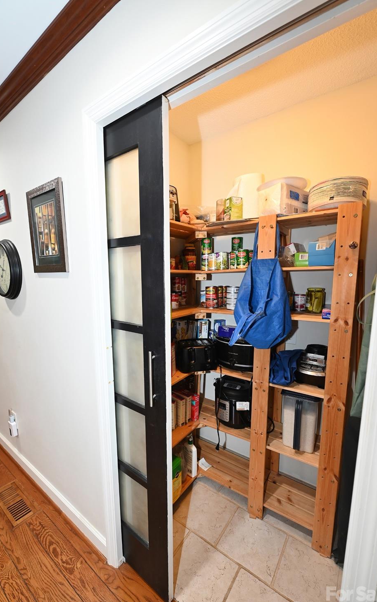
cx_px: 181
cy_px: 310
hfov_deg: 74.8
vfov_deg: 101.4
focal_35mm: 15
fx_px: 246
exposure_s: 1/60
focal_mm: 14
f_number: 4
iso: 1000
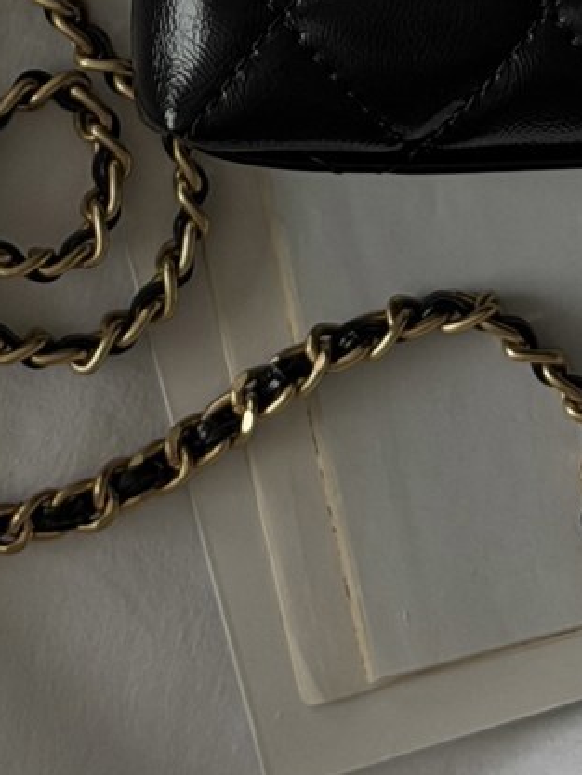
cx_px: 318
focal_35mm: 230
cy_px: -589
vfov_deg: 8.3
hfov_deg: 6.5
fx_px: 5153
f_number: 1.78
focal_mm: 6.76
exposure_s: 1/143
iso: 50
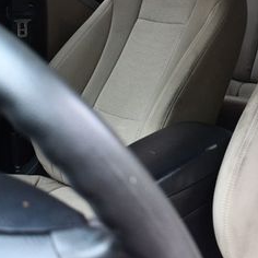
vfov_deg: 24.5
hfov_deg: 23.4
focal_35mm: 69
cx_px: 285
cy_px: 38
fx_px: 582
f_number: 3.5
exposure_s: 1/125
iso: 1250
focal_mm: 20
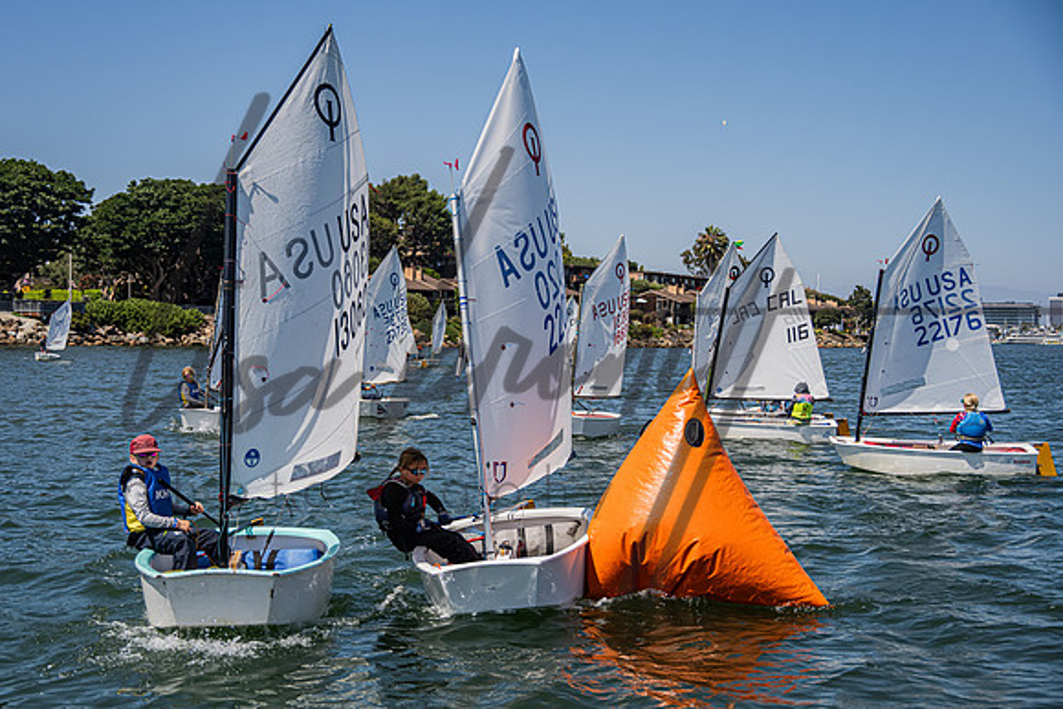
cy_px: 375
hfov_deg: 39.5
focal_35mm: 50
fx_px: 1477
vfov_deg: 27.0
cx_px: 471
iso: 250
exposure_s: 1/1250
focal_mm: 44
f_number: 5.3
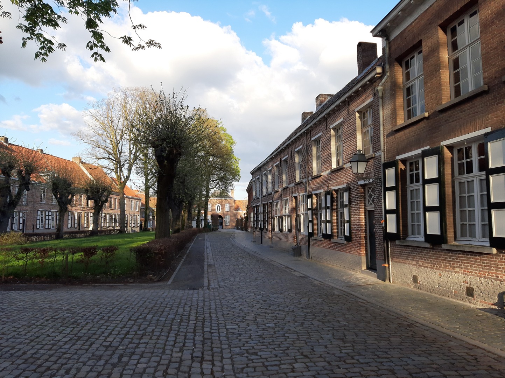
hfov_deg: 67.3
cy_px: 189
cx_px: 252
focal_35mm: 26
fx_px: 379
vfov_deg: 53.0
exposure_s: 1/472
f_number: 1.7
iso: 40
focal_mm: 3.93
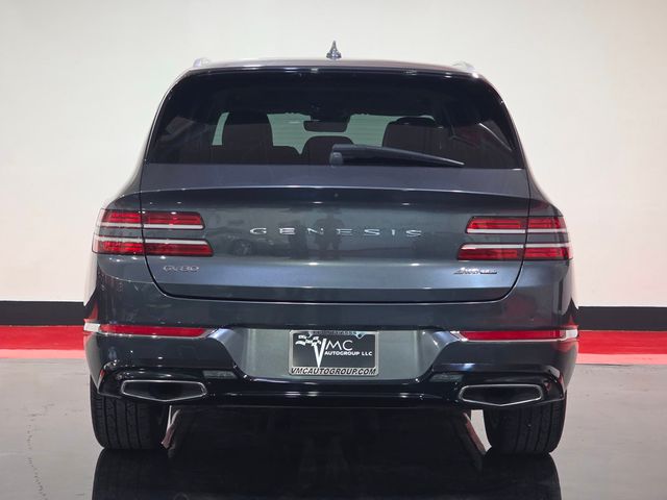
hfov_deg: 28.2
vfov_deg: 21.3
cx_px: 334
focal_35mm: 69
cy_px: 250
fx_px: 1330
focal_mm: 7.9
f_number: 2.4
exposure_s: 1/60
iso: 250
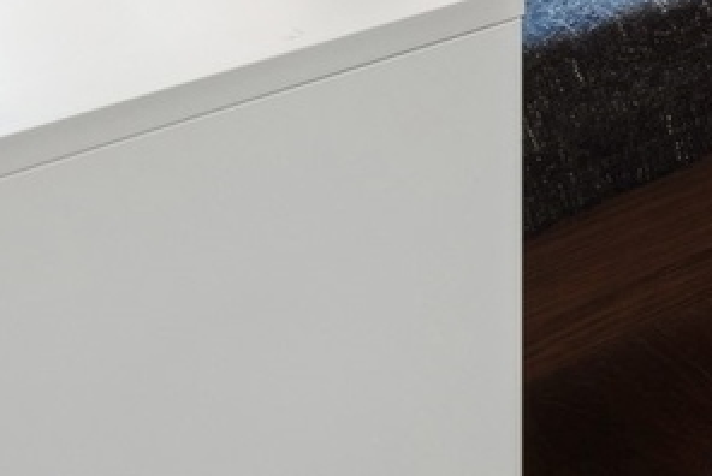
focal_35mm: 82
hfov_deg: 13.9
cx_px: 1832
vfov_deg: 12.3
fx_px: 1623
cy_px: -745
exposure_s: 1/6
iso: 250
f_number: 11
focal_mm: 15
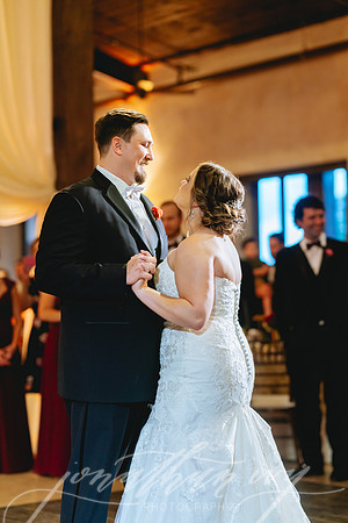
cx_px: 174
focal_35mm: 85
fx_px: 1232
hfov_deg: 16.1
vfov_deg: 23.9
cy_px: 262
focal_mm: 85
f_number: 2
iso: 2500
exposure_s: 1/160
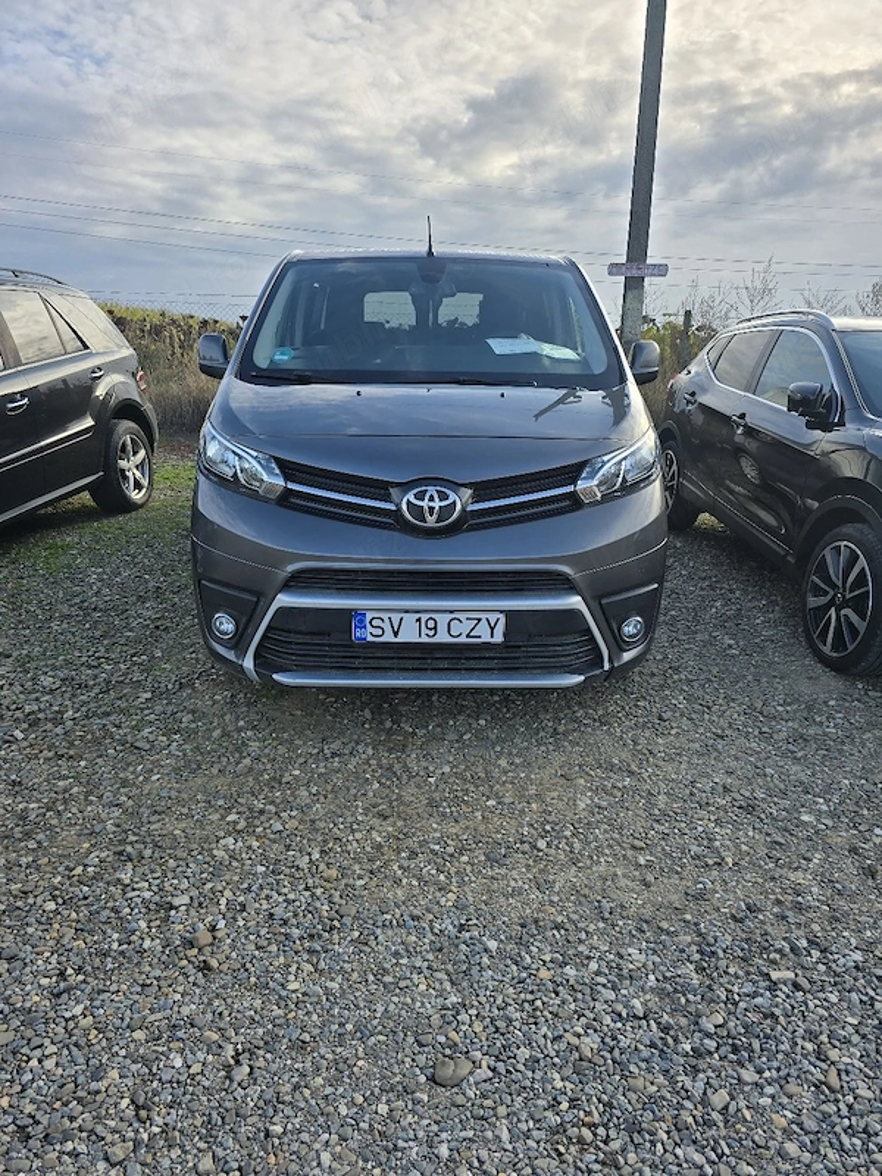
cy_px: 588
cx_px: 441
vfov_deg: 73.9
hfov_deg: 58.9
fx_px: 781
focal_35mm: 23
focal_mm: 6.3
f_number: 1.7
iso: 12
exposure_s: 1/435
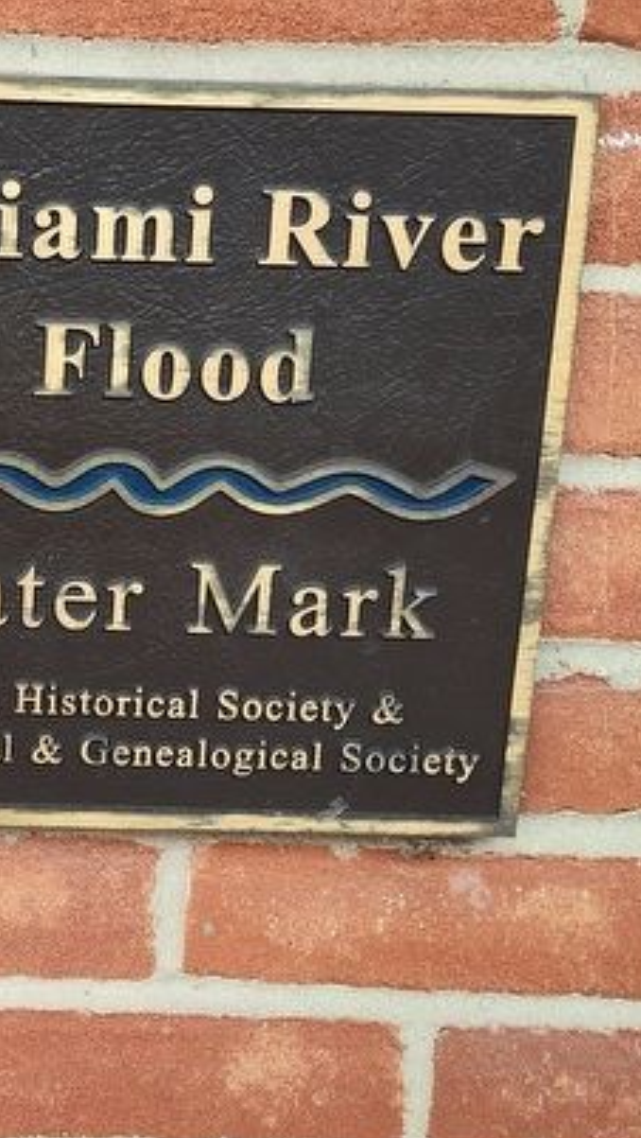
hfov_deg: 22.4
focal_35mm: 50
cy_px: 471
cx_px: -96
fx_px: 1509
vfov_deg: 41.2
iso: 139
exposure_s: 1/200
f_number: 1.8
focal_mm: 5.56
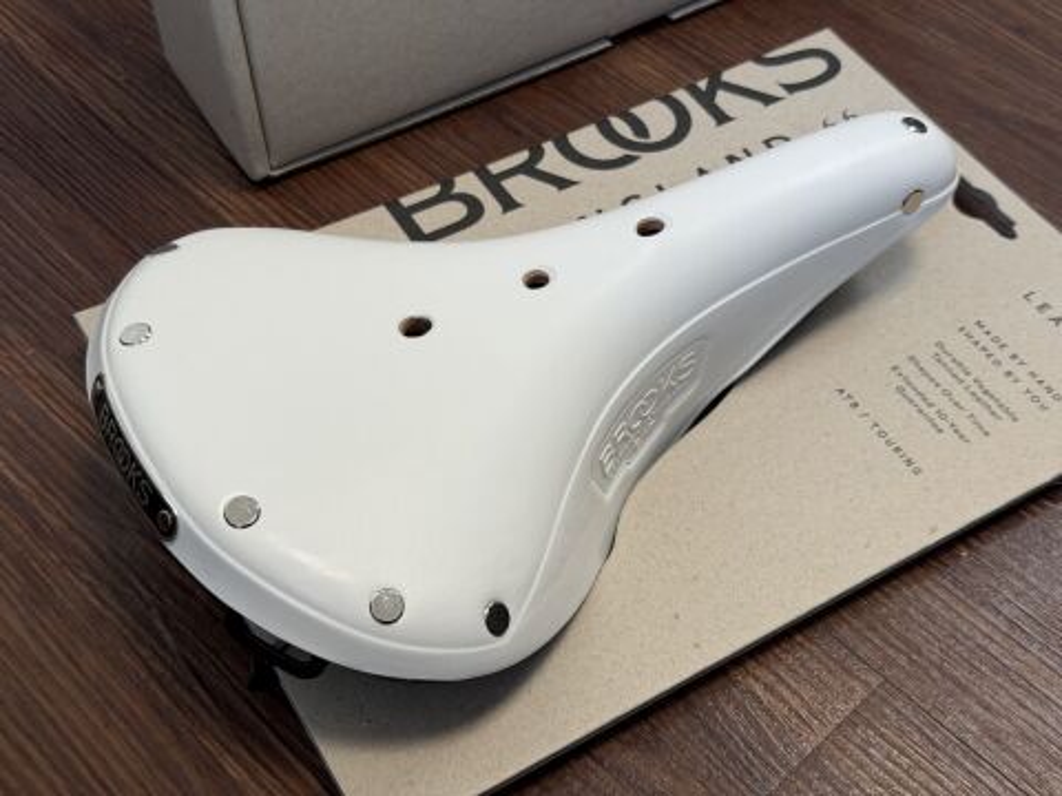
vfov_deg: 30.3
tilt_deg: -51.2
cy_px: 398
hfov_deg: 39.7
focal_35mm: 48
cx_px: 531
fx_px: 1473
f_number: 1.78
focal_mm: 6.76
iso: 80
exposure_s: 1/100
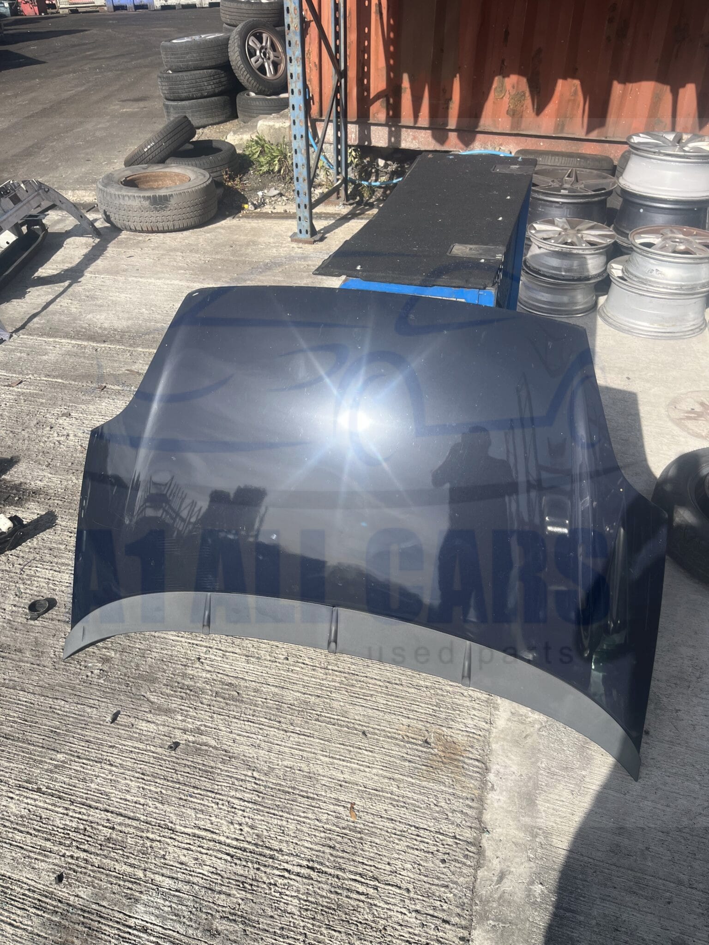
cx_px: 354
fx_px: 710
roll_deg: -0.3
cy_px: 472
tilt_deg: -35.2
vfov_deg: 67.3
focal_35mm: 26
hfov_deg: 53.1
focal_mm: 5.1
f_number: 1.6
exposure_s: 1/2463
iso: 50
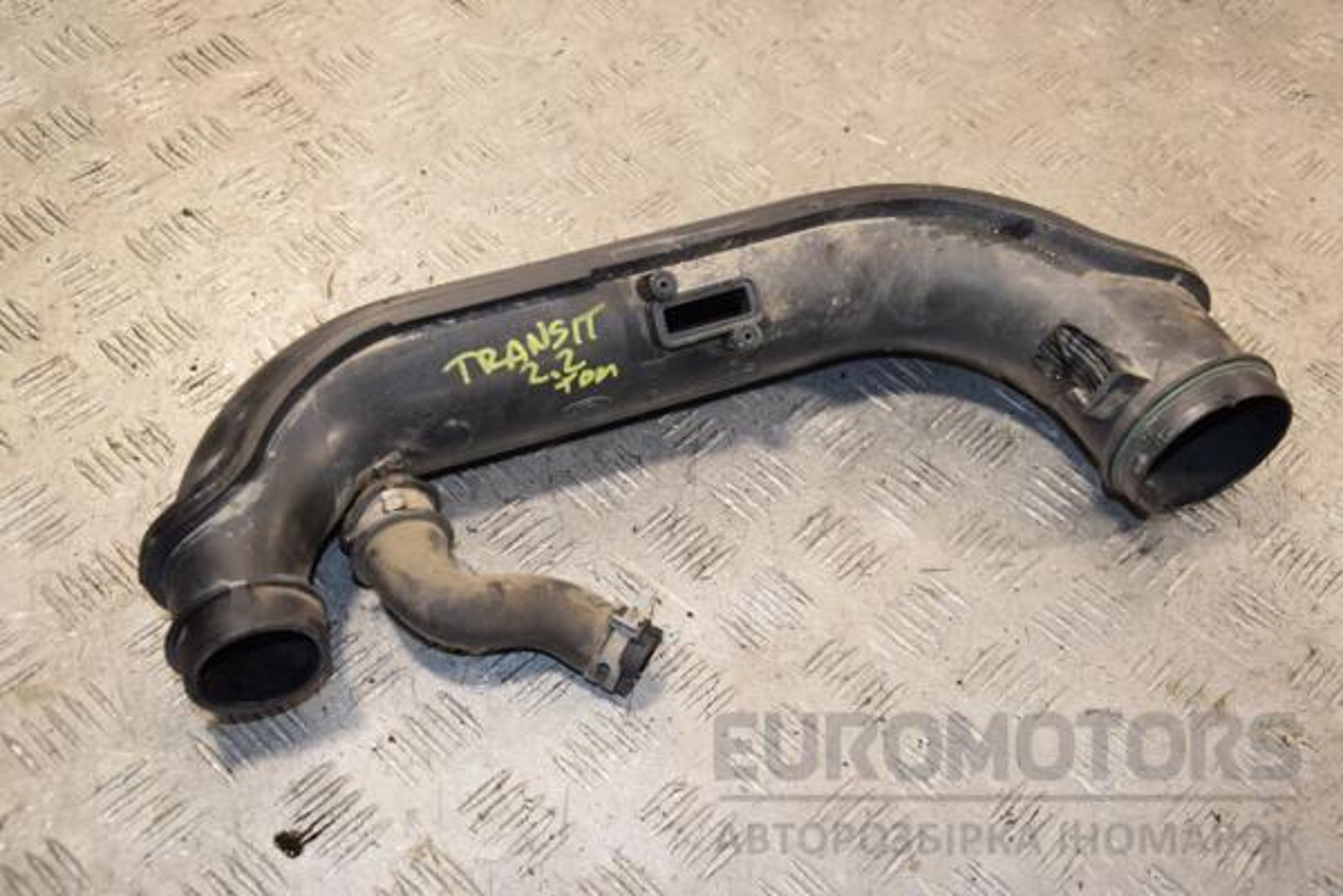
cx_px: 672
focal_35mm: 48
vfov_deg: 28.1
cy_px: 448
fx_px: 1791
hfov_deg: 41.1
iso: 800
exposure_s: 1/200
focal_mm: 32
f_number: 6.3
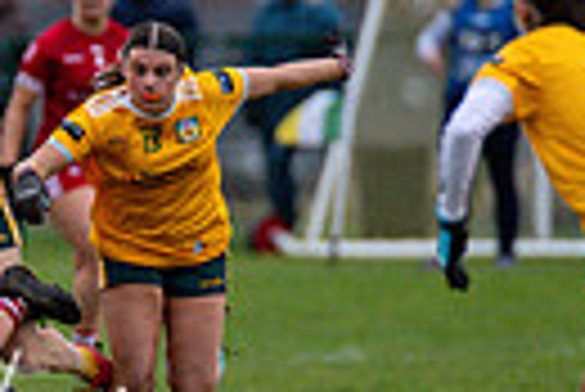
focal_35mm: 1334
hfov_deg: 1.5
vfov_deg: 1.0
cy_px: 331
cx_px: -171
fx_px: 21701
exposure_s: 1/1000
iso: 2800
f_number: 2.8
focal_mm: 300
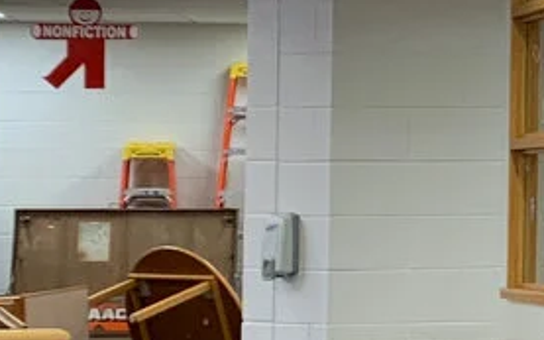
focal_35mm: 159
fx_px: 2357
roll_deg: +0.1
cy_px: 101
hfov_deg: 12.4
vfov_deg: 8.2
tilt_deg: +3.2
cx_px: 851
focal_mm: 4.25
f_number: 1.8
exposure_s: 1/72
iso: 100
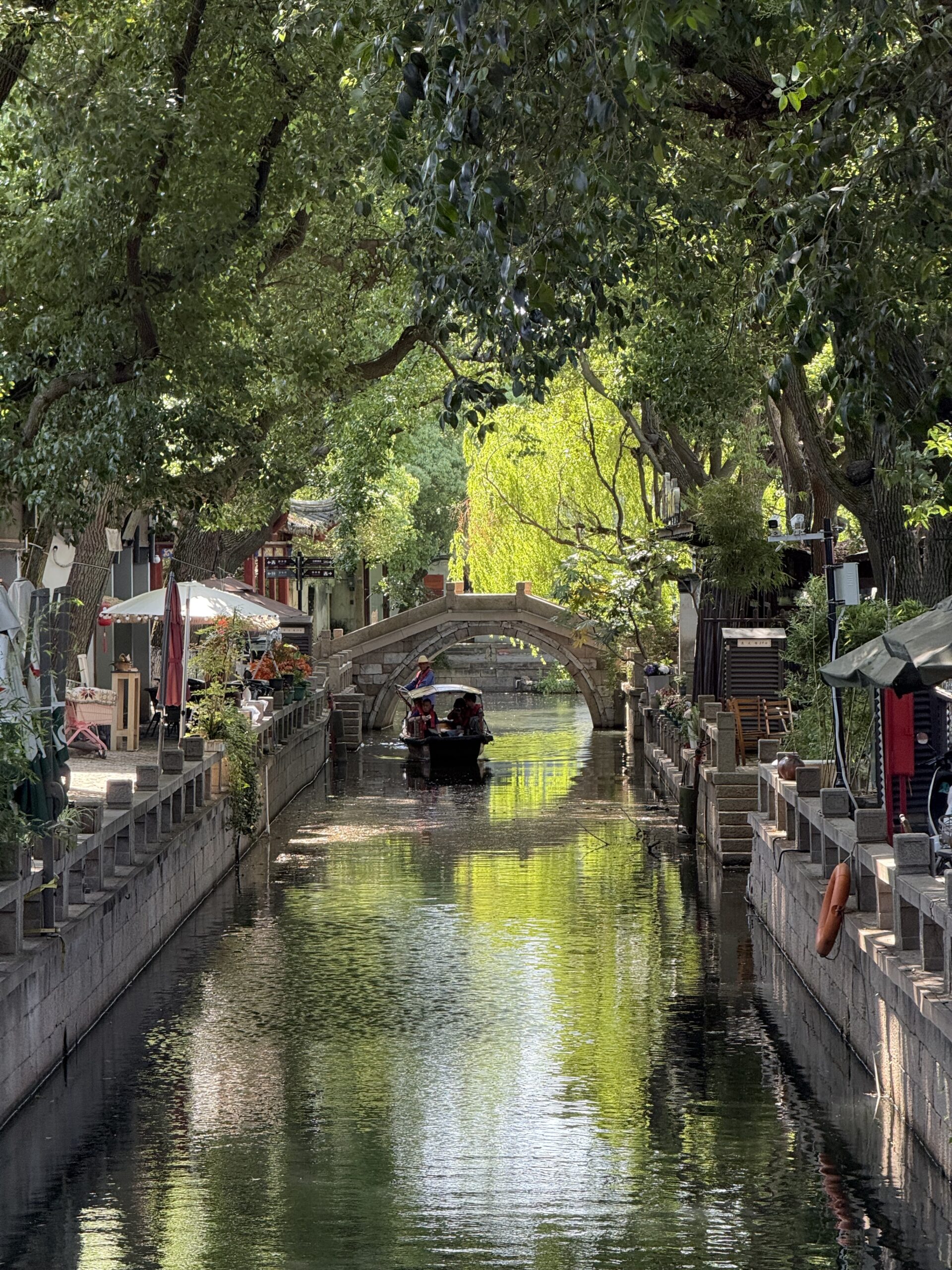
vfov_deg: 16.4
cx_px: 476
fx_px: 4400
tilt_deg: -0.5
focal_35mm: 120
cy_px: 635
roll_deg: +0.9
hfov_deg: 12.3
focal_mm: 15.66
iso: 100
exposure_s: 1/99
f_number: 2.8
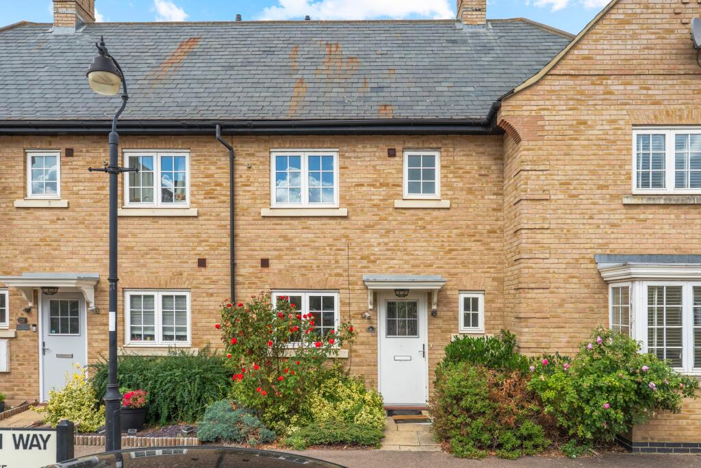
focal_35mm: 24
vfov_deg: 52.2
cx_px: 350
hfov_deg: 72.6
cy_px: 234
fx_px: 477
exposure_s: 1/125
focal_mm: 24.5
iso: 320
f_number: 8
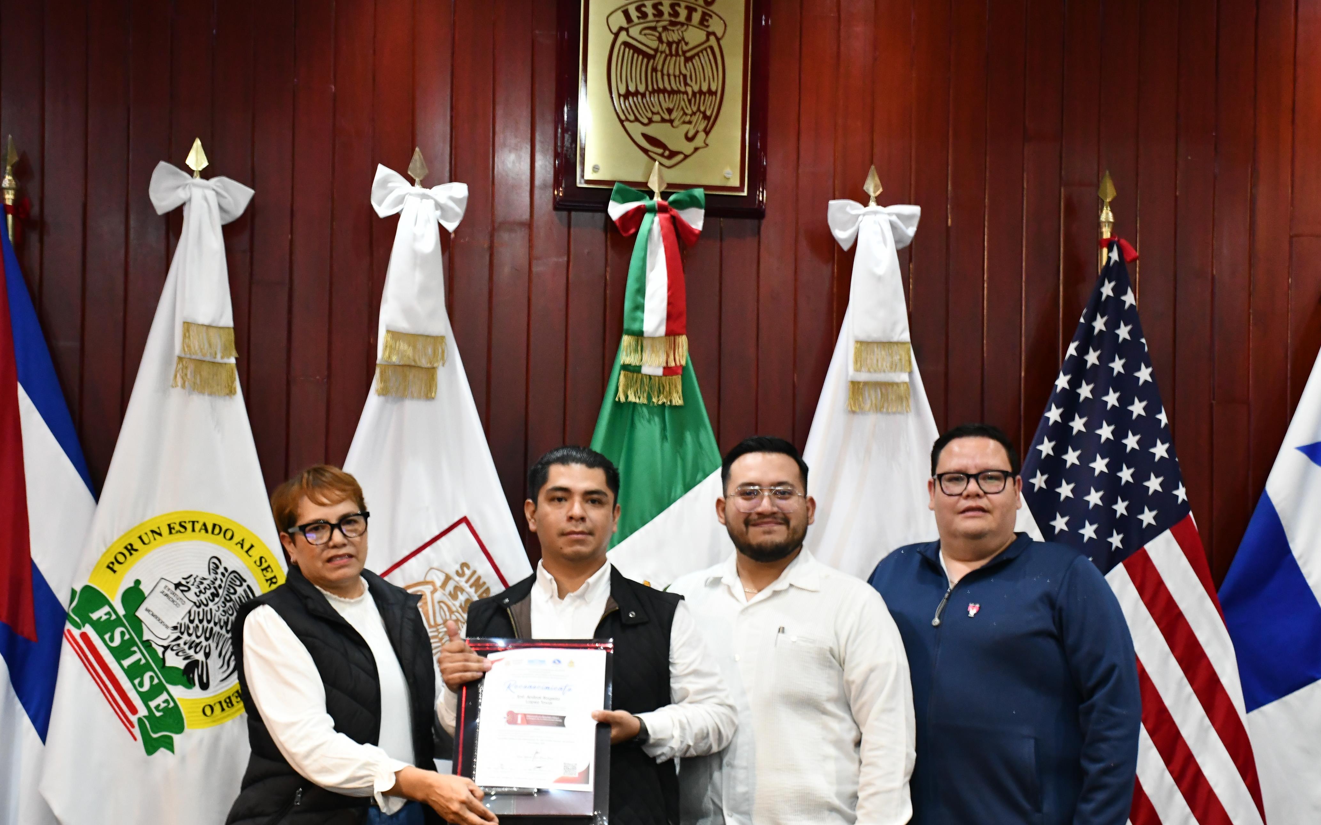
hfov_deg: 33.0
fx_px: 2232
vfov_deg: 20.9
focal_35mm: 62
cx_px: 654
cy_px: 446
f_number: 7.1
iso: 3200
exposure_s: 1/50
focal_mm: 40
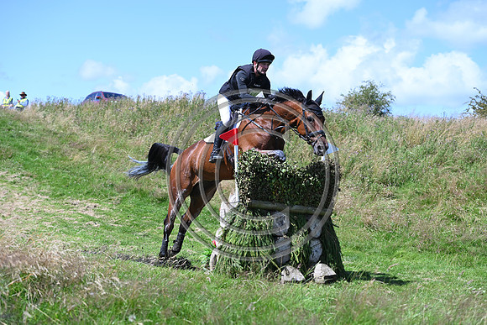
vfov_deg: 19.5
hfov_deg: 28.8
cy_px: 162
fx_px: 947
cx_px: 244
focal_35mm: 70
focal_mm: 70
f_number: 4.5
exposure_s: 1/1250
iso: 250
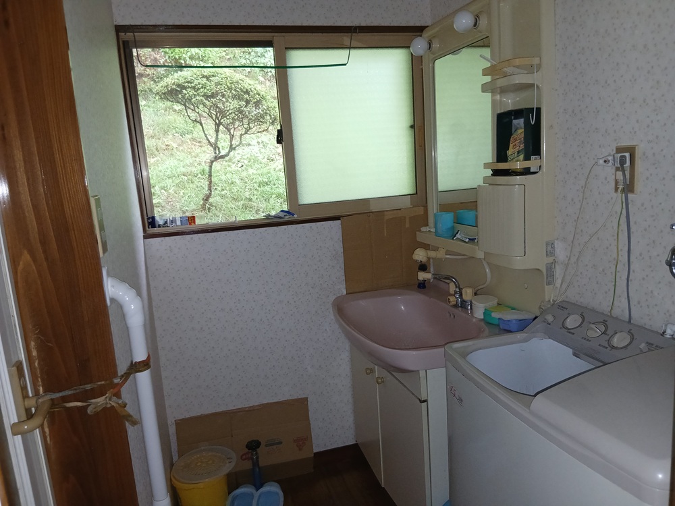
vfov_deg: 53.1
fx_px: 507
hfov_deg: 67.3
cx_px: 338
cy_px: 253
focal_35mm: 26
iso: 250
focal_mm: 3.86
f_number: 1.8
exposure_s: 1/33.3
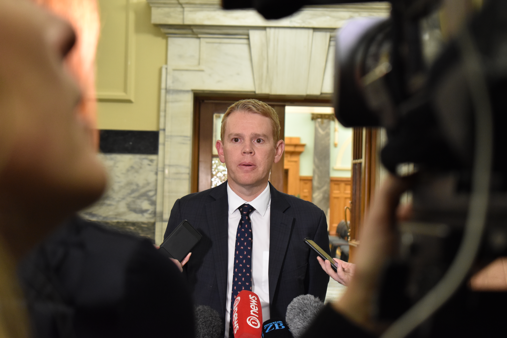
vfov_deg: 17.5
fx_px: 1098
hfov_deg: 26.0
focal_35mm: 78
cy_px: 169
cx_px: 254
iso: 2000
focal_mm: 52
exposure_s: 1/50
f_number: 5.6
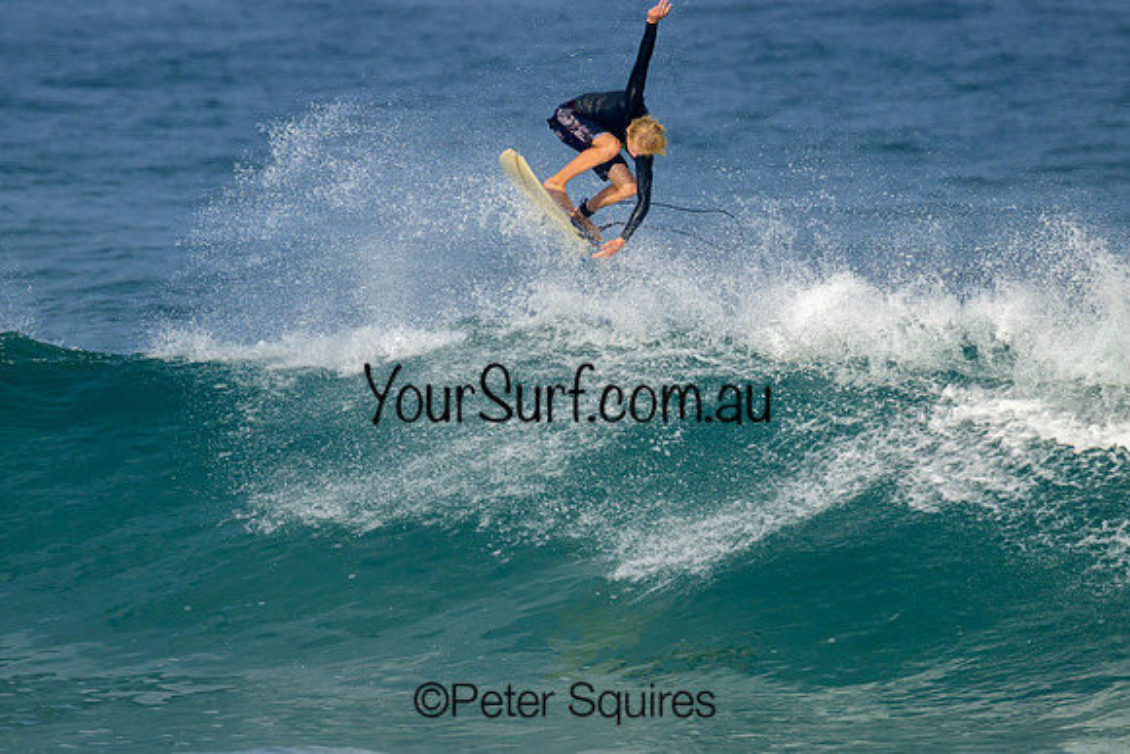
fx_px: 23978
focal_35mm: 764
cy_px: 402
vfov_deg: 1.8
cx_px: 574
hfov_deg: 2.7
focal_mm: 700
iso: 720
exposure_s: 1/1600
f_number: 11
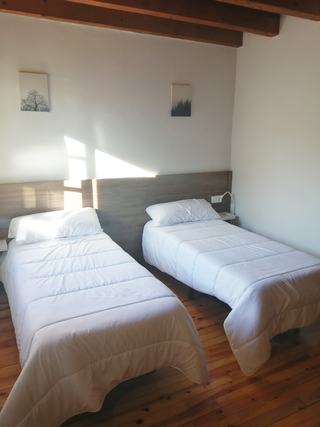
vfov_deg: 67.3
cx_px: 160
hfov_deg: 53.1
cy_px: 214
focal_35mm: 26
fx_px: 320
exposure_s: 1/50
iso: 50
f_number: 1.8
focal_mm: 3.62
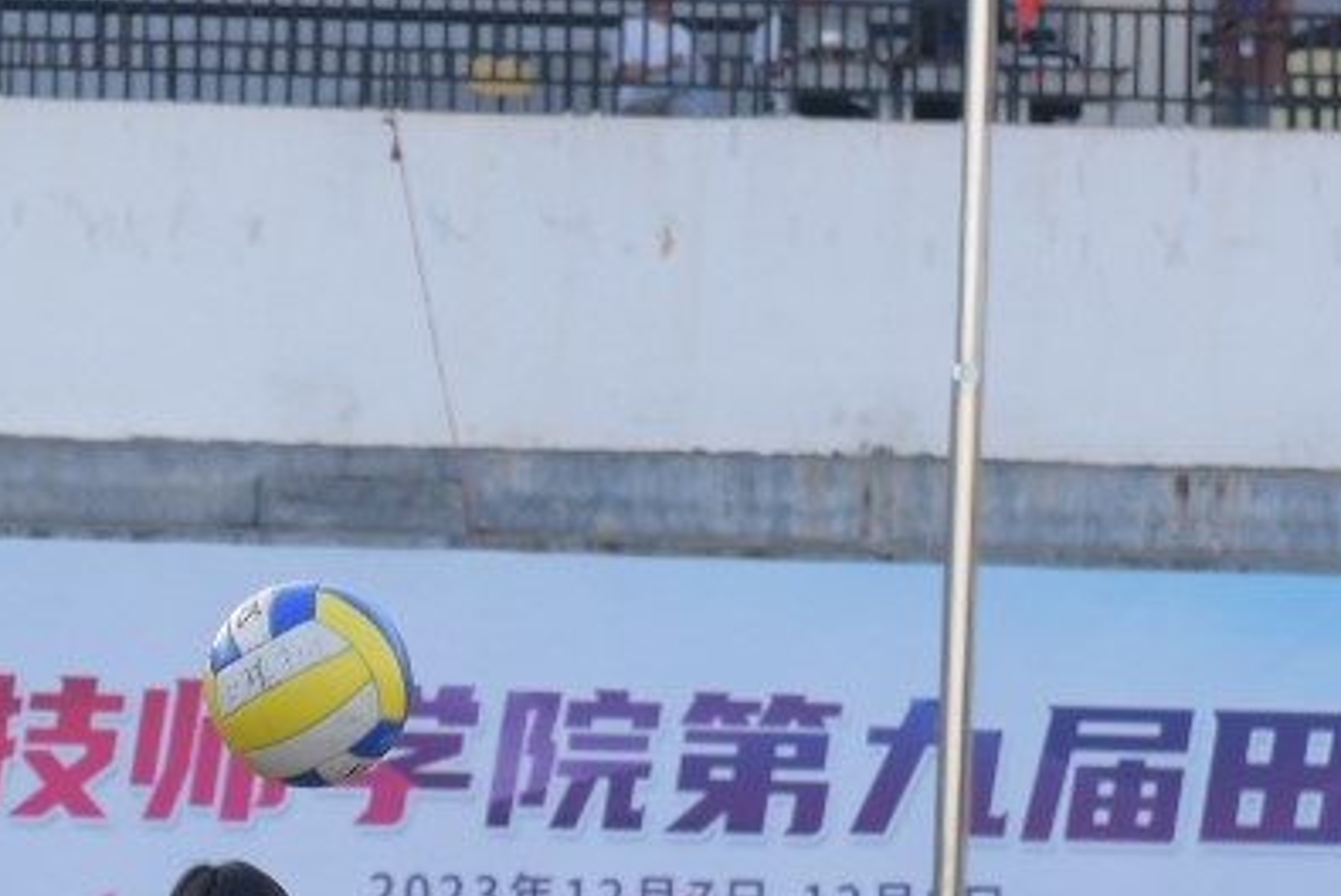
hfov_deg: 6.5
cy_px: 821
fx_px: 11817
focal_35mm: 317
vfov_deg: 4.3
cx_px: 154
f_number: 5.6
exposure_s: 1/250
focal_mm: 66
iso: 400
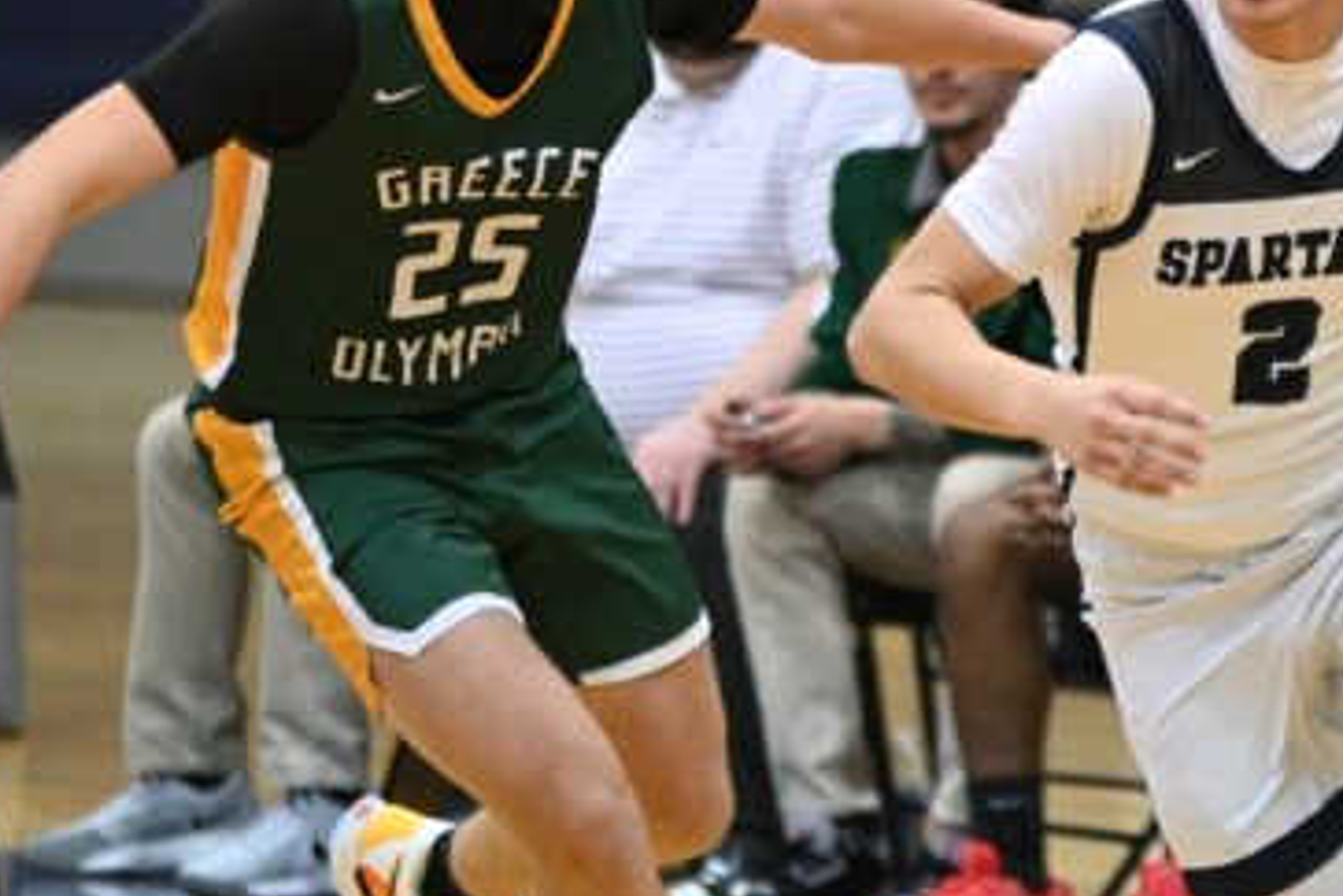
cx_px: 1017
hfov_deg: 4.6
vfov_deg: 3.0
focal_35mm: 451
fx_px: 16823
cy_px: 198
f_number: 2.8
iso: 7200
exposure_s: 1/1000
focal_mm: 160
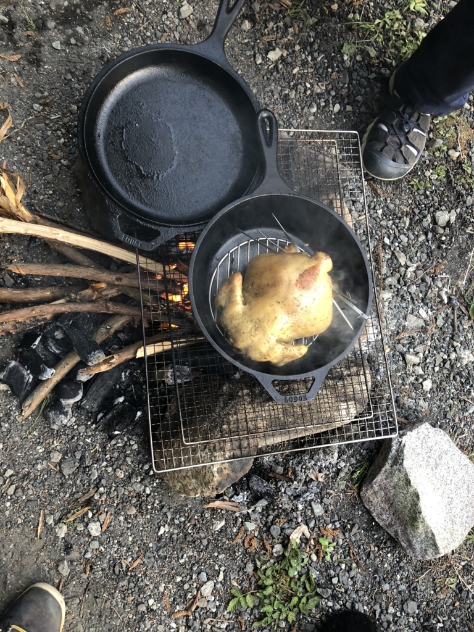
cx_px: 237
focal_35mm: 28
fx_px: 511
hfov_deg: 49.7
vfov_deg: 63.4
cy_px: 316
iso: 25
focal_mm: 3.99
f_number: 1.8
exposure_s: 1/30
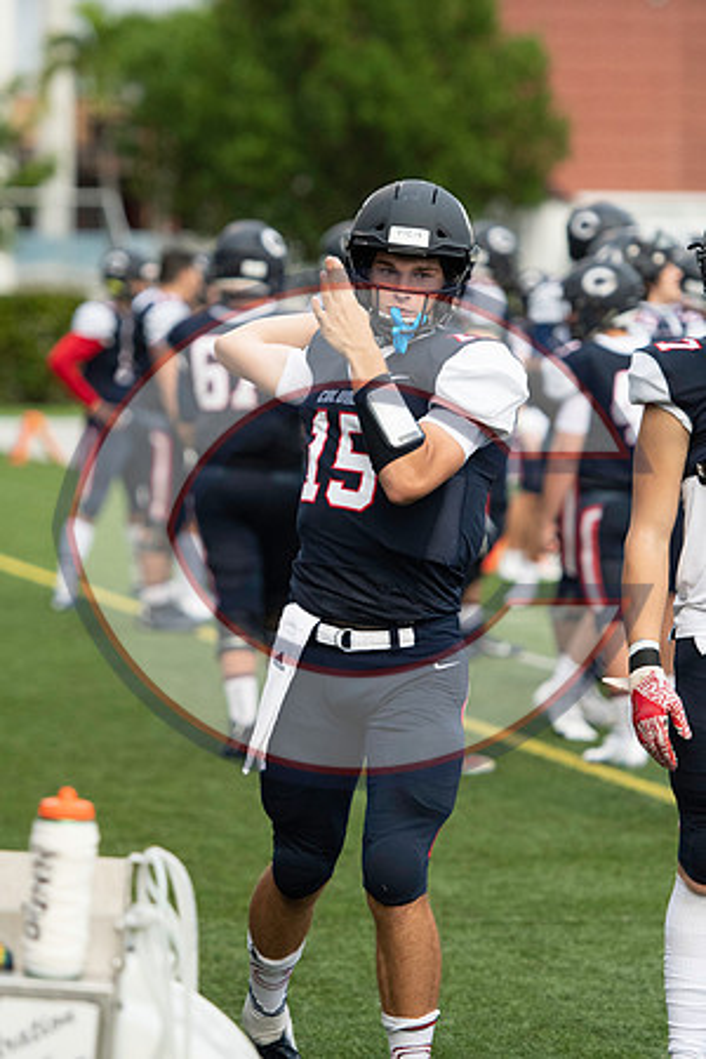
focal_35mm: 218
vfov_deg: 9.5
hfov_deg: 6.3
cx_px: 353
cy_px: 530
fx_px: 6398
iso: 2500
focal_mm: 145
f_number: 2.8
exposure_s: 1/2000
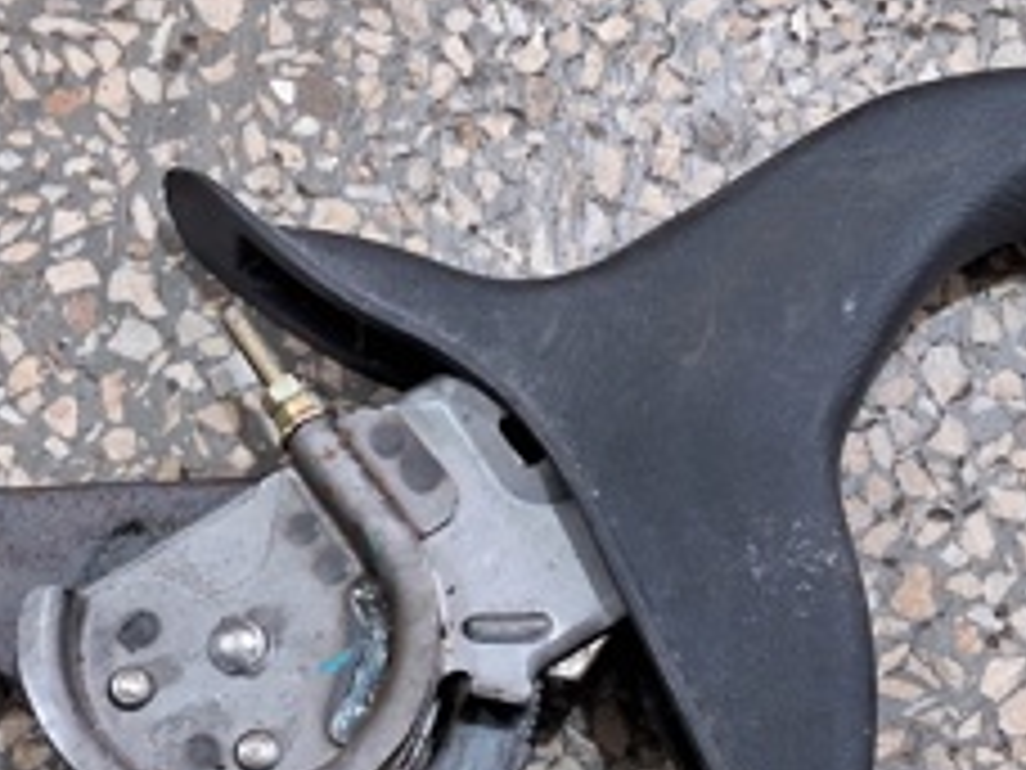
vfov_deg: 20.0
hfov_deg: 26.6
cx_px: 410
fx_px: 2164
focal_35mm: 73
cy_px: 579
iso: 500
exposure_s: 1/33
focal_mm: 3.98
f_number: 1.8
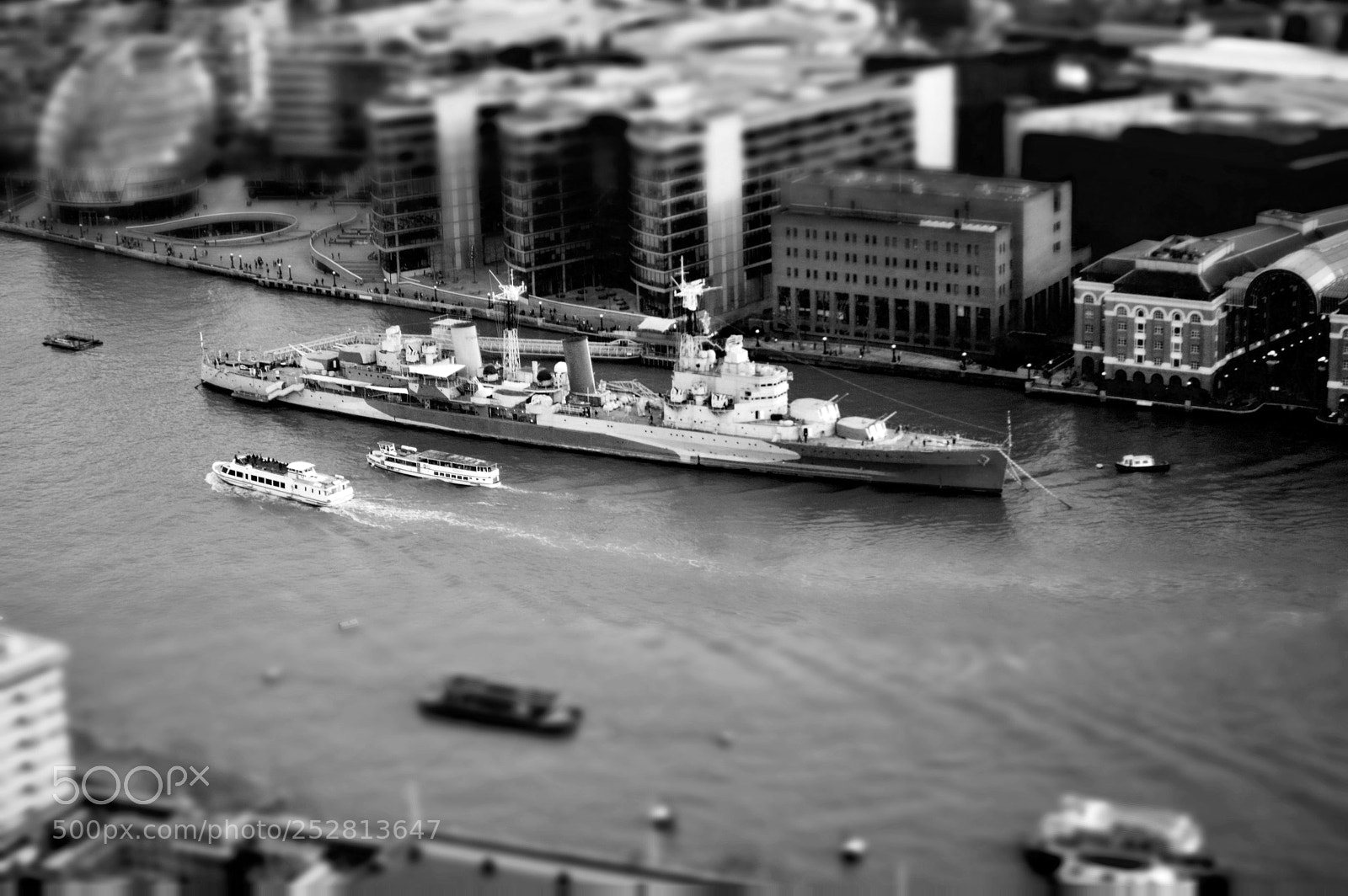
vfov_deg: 19.7
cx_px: 674
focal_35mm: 69
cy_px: 448
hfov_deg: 29.3
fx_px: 2581
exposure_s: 1/100
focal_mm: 46
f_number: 5.3
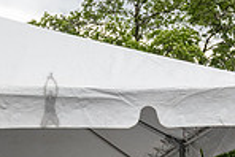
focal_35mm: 94
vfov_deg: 13.5
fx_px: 614
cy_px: 253
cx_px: 49
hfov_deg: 21.4
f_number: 4
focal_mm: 24
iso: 400
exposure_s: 1/640
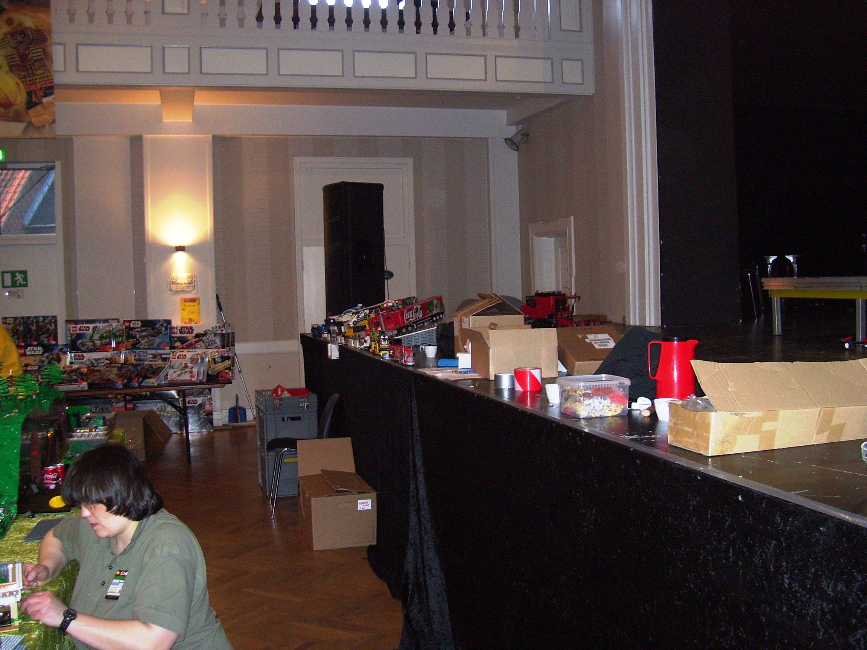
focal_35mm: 36
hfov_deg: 51.4
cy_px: 325
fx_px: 902
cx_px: 434
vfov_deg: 39.7
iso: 160
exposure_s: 1/60
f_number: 2.7
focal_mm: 6
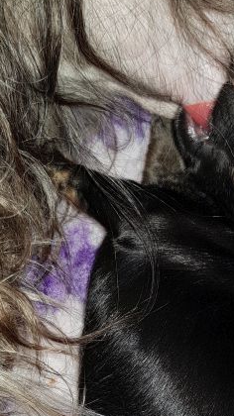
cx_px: 171
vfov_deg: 37.4
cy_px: 319
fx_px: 596
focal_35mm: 54
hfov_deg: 22.0
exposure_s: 1/69
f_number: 1.7
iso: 40
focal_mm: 4.2
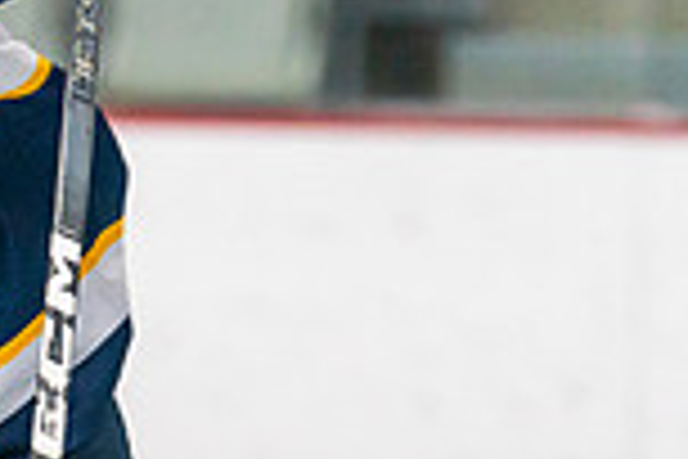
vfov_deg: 1.8
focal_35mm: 760
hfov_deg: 2.7
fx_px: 14523
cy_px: 614
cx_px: 49
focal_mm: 200
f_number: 2.8
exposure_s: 1/1250
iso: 3200
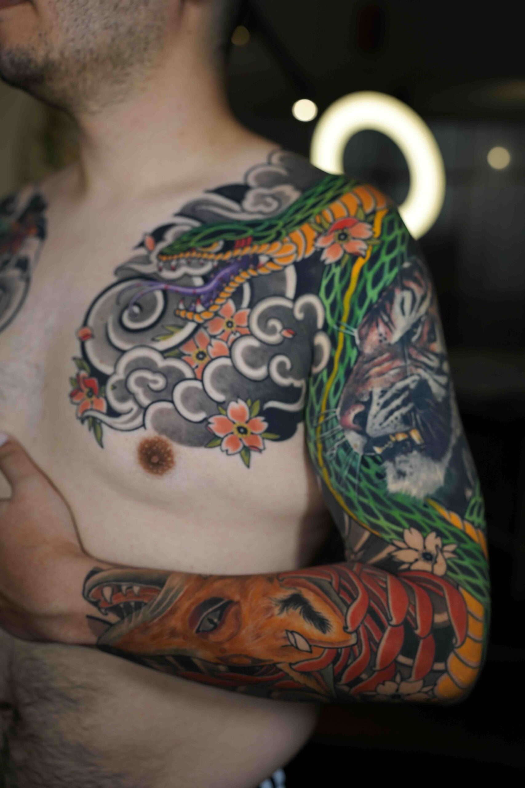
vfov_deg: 54.4
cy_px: 394
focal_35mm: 35
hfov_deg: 37.9
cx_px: 262
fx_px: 765
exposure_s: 1/320
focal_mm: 35
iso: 500
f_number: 2.5
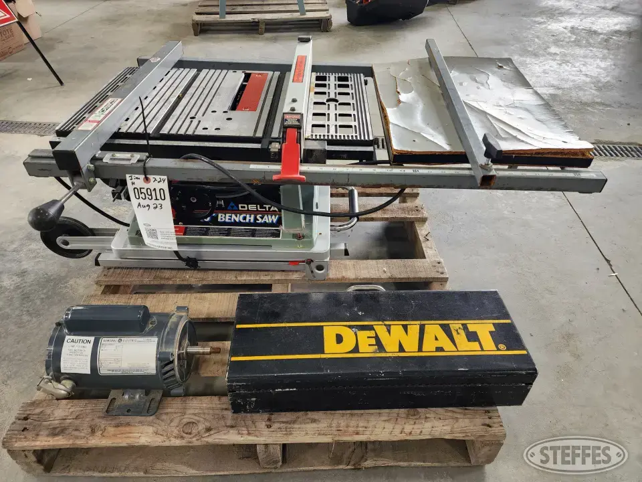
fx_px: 427
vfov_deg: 58.9
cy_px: 241
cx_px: 321
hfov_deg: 73.9
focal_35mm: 23
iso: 125
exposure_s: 1/120
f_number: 1.8
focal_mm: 6.4
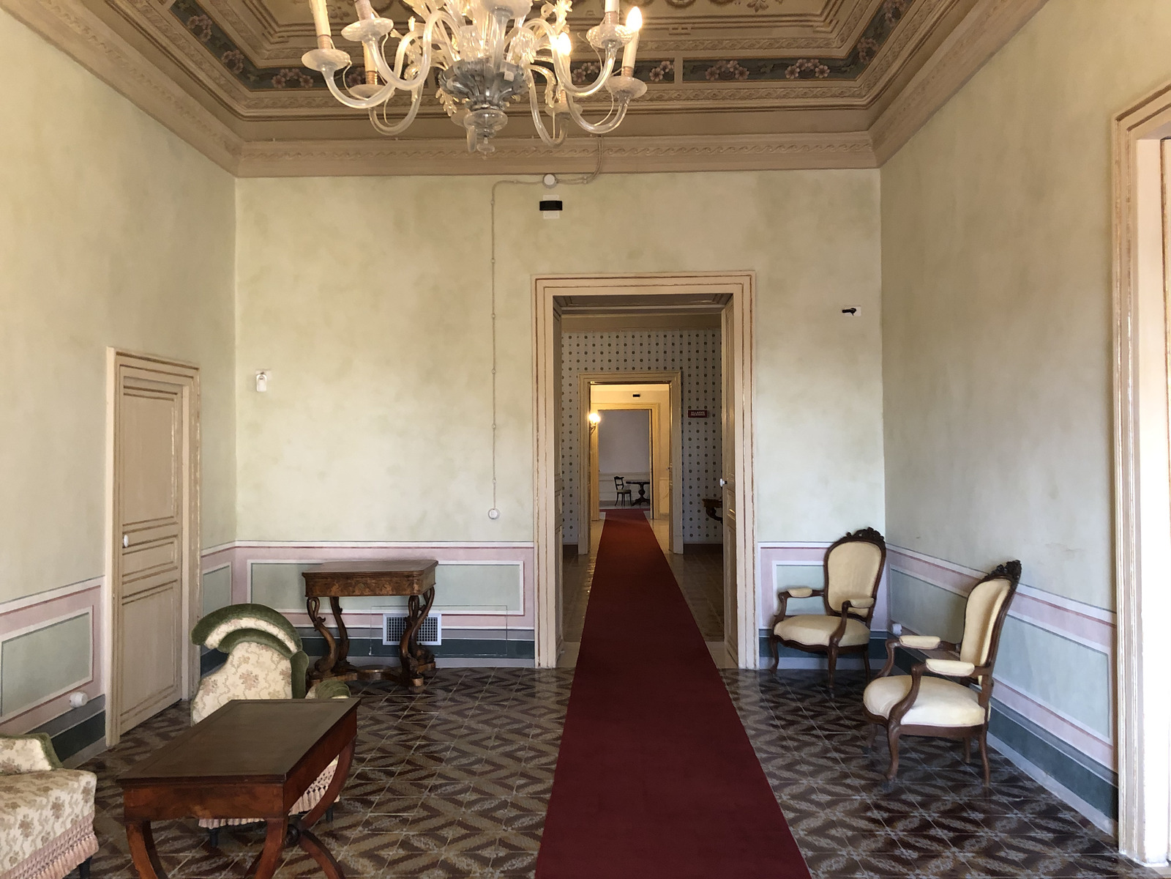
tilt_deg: +0.5
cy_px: 440
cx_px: 586
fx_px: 947
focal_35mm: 28
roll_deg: +1.1
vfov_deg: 49.7
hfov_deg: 63.4
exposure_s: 1/14
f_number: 1.8
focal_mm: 4
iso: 100
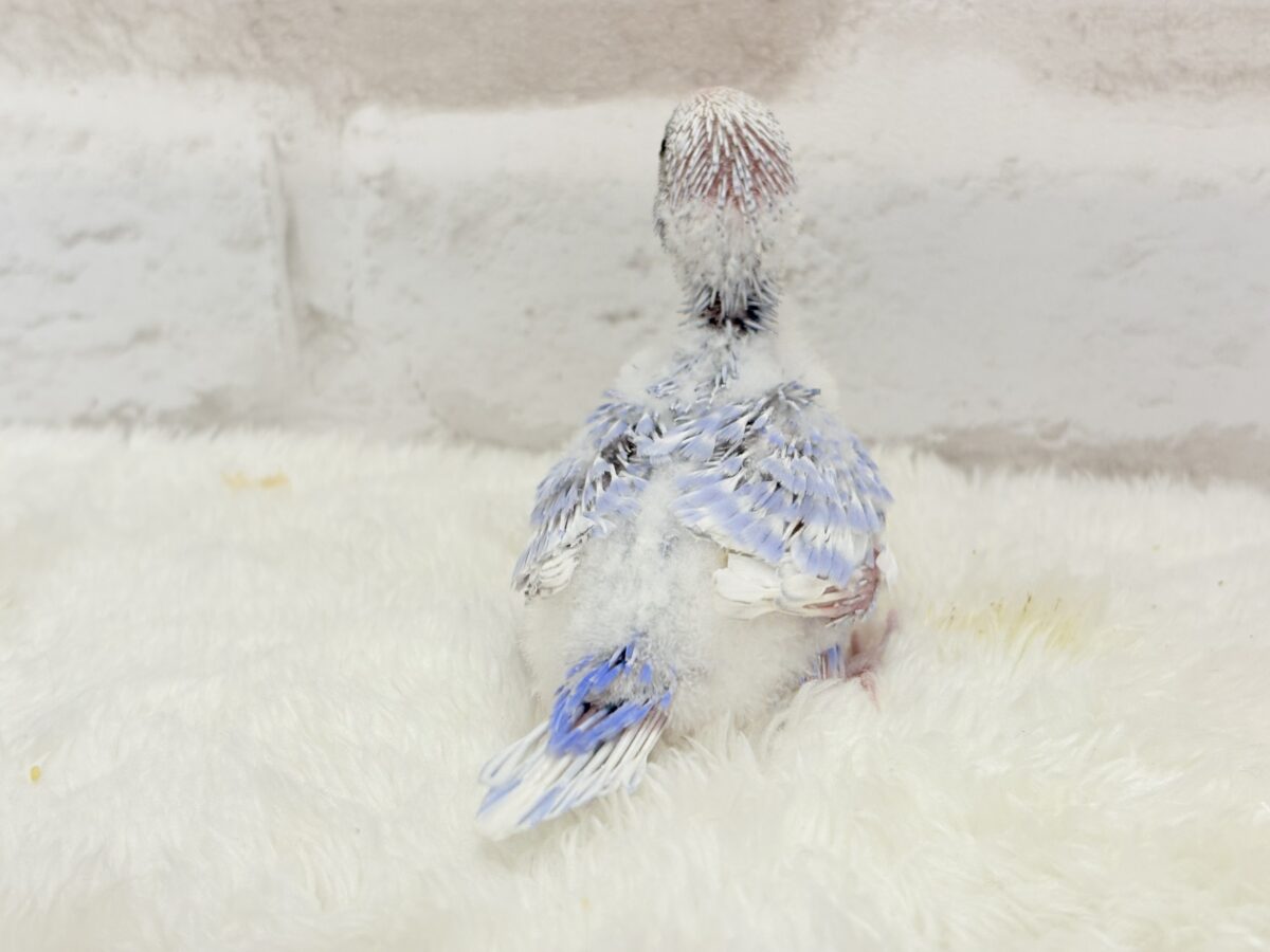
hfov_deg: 36.8
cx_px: 635
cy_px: 476
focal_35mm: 52
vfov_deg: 28.0
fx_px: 1908
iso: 50
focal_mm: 5.96
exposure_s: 1/100
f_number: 1.6
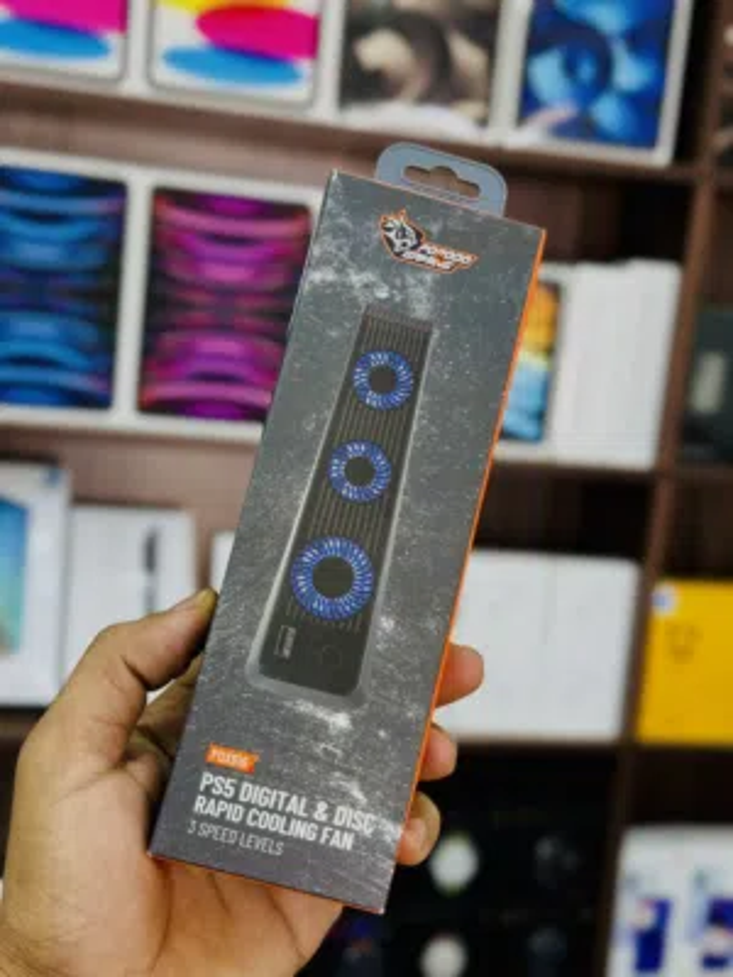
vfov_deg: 39.7
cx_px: 366
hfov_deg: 30.3
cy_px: 488
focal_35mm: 48
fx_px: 1355
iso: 80
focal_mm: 6.76
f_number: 1.78
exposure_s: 1/100
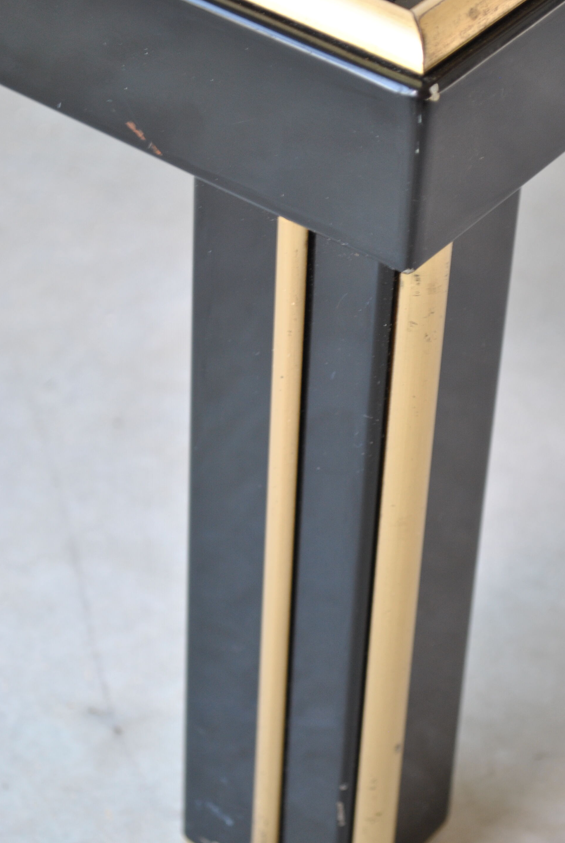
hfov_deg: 12.3
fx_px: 2621
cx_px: 343
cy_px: 389
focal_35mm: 112
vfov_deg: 18.3
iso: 200
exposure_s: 1/20
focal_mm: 55
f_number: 5.6
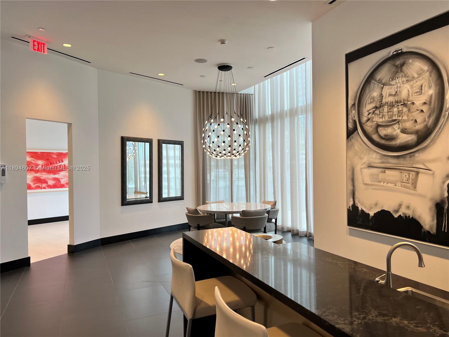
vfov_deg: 53.1
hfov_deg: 67.3
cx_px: 224
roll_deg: +1.5
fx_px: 337
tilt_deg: +0.7
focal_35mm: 26
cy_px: 168
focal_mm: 5.7
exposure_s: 1/120
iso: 50
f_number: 1.5
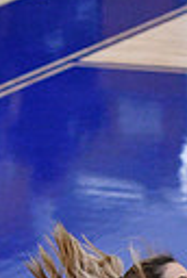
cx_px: 105
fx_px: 5773
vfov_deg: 2.7
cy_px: 602
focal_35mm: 745
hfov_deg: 1.9
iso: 6400
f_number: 3.2
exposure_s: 1/1250
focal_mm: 110
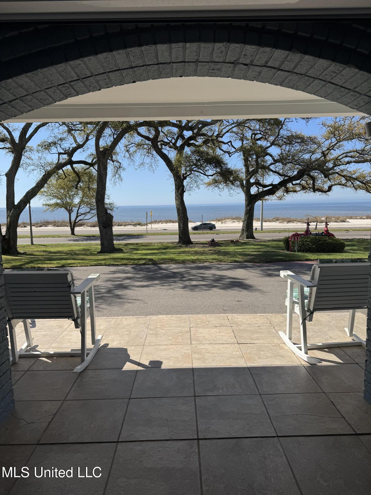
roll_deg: +1.8
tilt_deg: -8.0
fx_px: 343
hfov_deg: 56.8
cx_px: 186
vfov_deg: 71.6
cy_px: 248
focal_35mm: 24
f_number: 1.78
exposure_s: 1/5814
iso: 80
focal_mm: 6.76
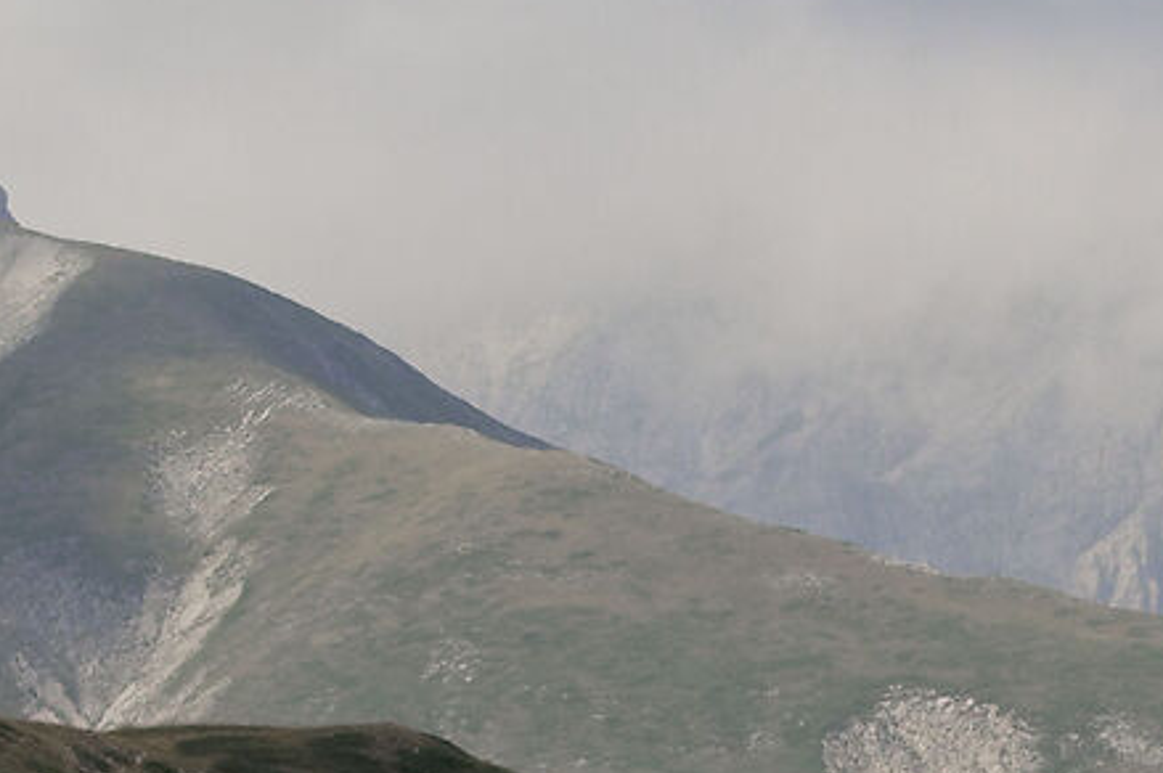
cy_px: 979
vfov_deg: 2.8
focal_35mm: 498
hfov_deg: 4.1
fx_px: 16076
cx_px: 2665
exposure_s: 1/500
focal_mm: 60.7
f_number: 9
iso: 160
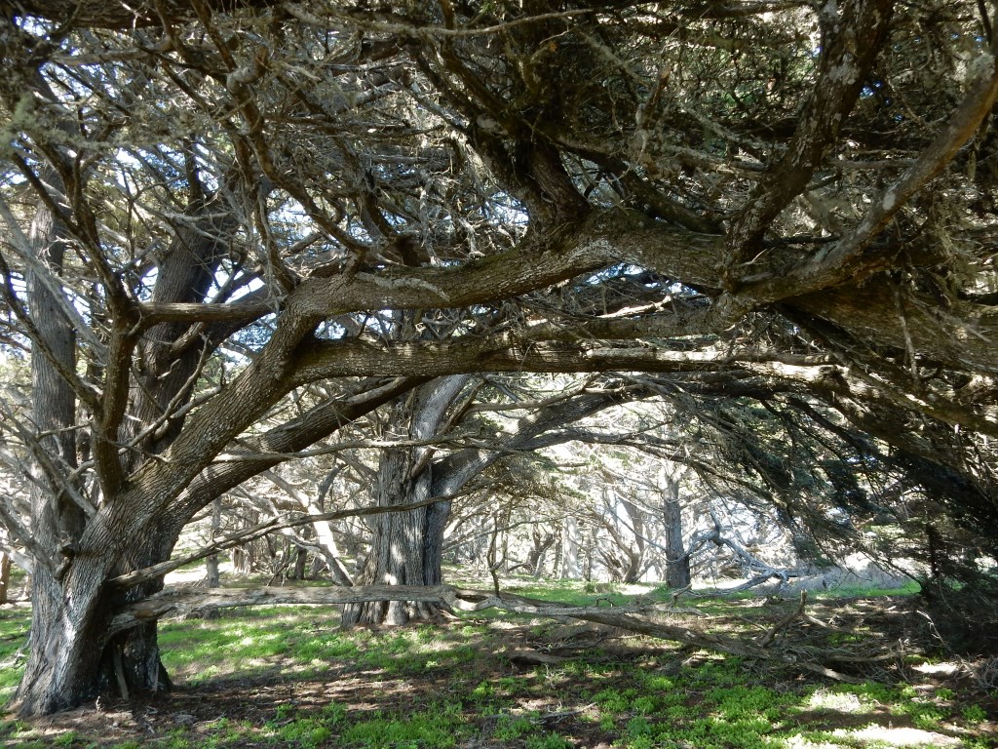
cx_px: 499
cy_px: 374
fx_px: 721
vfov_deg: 54.9
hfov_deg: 69.4
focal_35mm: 25
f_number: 3.7
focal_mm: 4.5
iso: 125
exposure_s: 1/60
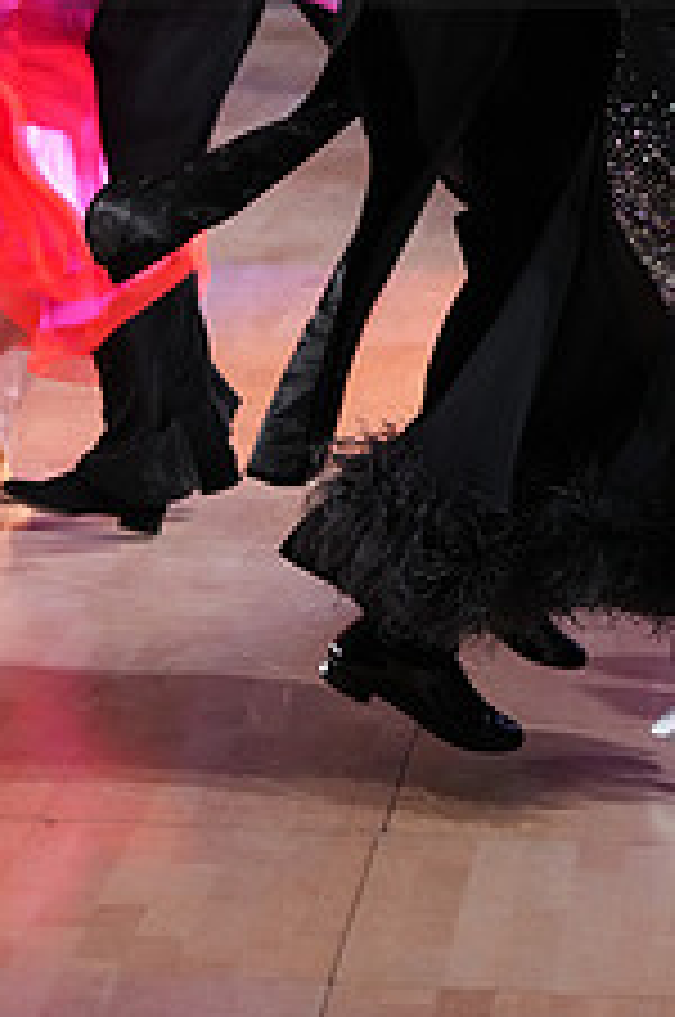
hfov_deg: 5.1
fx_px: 7617
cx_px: 682
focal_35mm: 270
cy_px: -140
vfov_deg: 7.6
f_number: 4
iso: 4000
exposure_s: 1/400
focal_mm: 105
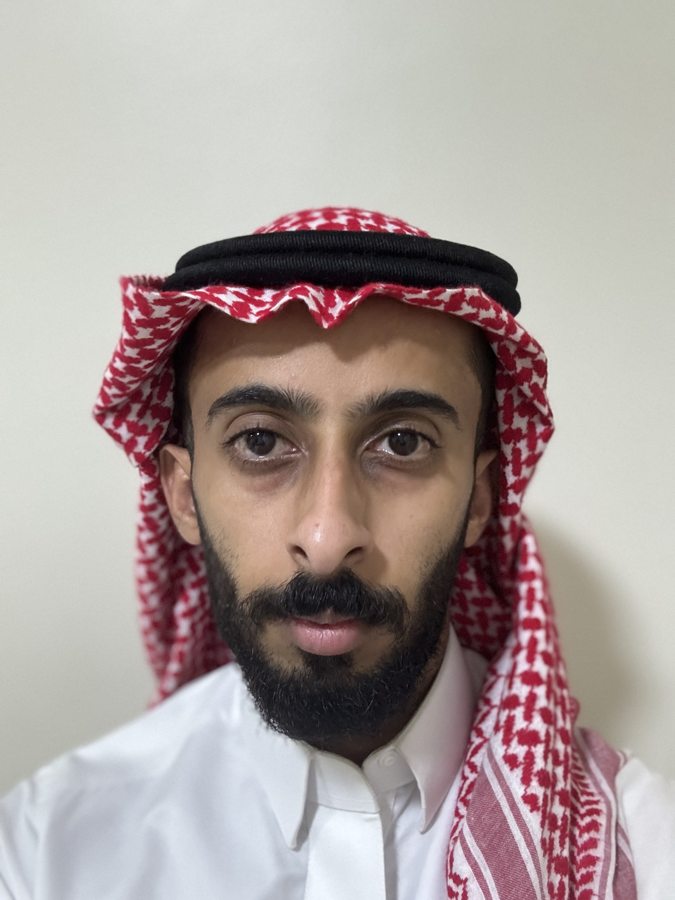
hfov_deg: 46.8
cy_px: 450
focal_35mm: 30
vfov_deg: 60.0
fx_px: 780
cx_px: 338
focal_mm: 2.69
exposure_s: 1/30
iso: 500
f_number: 1.9
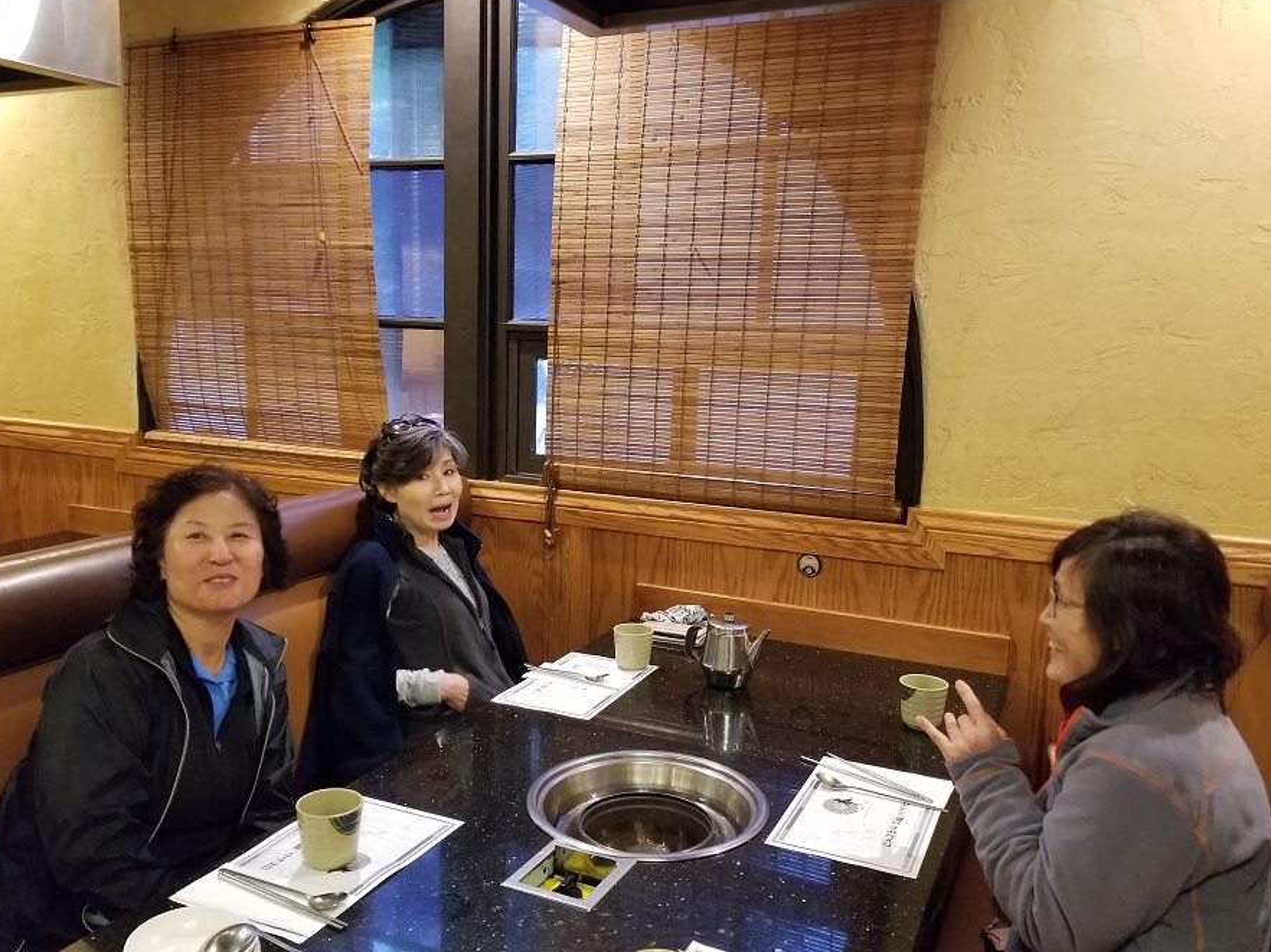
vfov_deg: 49.7
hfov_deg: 63.5
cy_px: 474
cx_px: 625
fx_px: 1028
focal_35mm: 28
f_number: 1.7
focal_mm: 4.3
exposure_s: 1/60
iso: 640
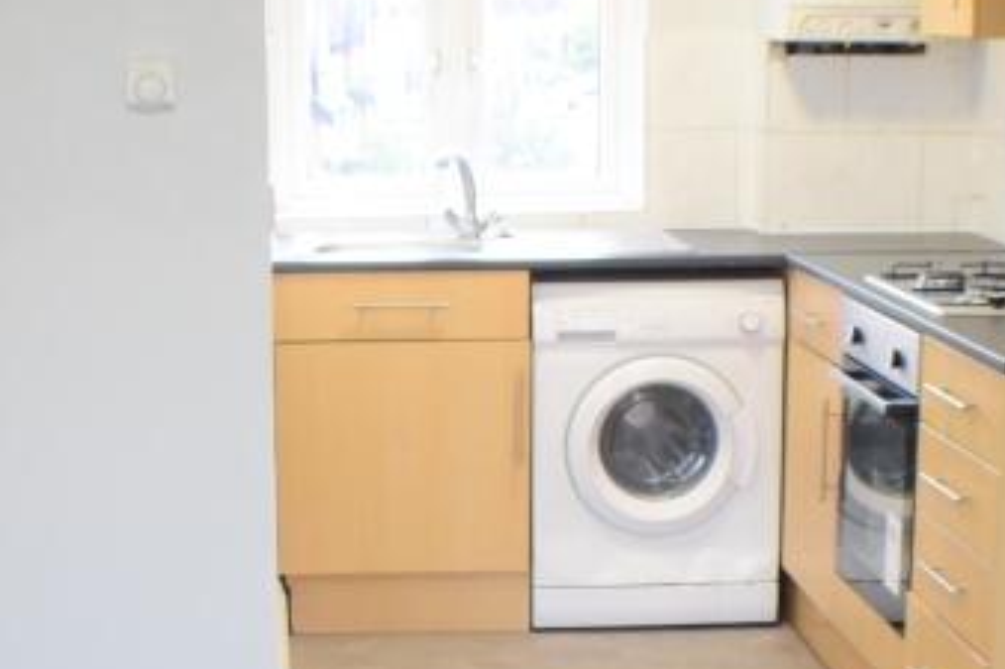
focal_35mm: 105
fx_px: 2916
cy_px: 540
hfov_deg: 19.4
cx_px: 282
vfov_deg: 13.0
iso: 2000
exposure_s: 1/60
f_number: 3.8
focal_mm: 23
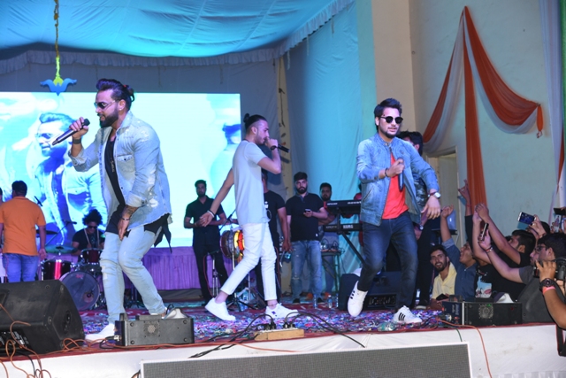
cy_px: 189
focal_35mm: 75
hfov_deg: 27.0
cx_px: 283
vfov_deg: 18.2
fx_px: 1179
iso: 1250
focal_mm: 75
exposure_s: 1/180
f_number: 5.6
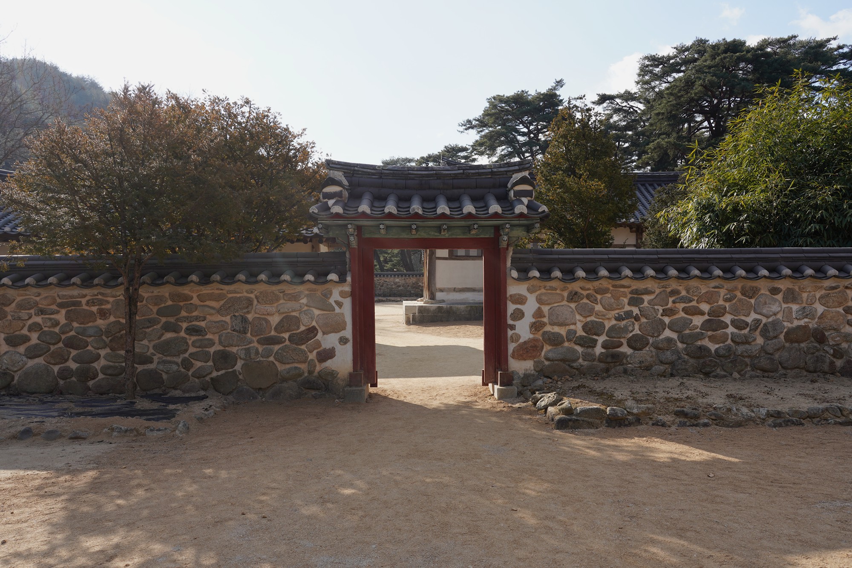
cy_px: 284
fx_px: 710
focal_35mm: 30
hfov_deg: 61.9
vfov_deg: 43.6
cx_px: 426
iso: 100
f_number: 11
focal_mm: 30
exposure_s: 1/100
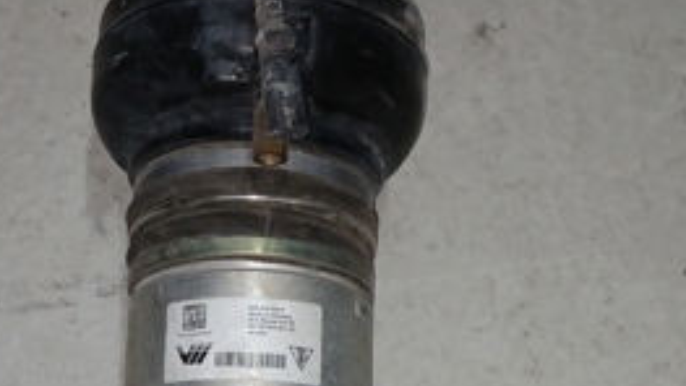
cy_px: 466
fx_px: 1255
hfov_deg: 30.2
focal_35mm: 69
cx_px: 190
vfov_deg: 16.7
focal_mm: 3.98
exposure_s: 1/50
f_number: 1.8
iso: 160
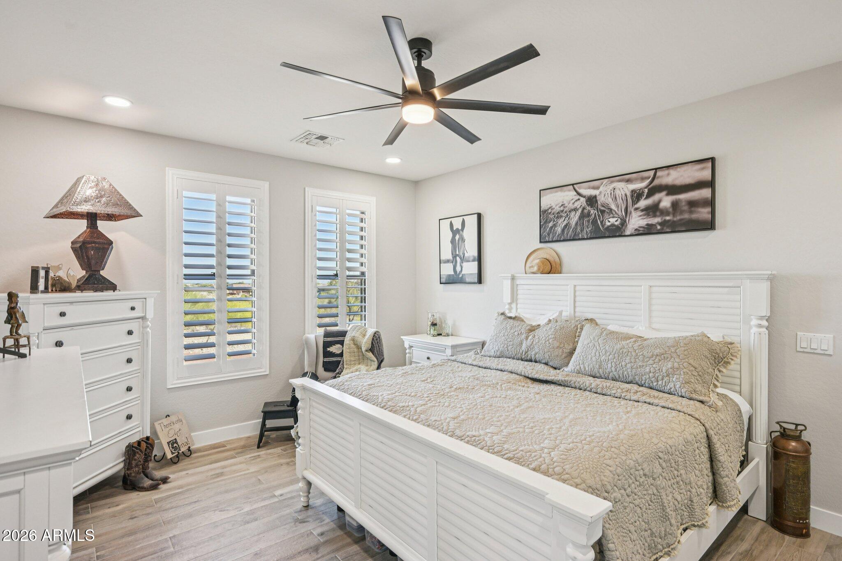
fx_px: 433
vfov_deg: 65.9
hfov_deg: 88.4
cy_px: 280
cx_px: 421
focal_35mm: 18
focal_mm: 18.5
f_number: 8
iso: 500
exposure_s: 1/50
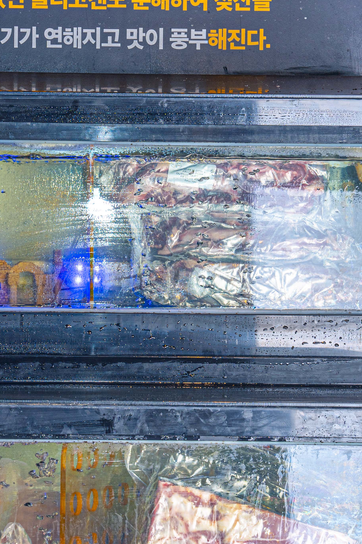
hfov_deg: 8.9
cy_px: 278
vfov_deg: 13.3
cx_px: 101
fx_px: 2323
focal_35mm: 154
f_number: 11
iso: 100
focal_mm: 70
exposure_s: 1/80
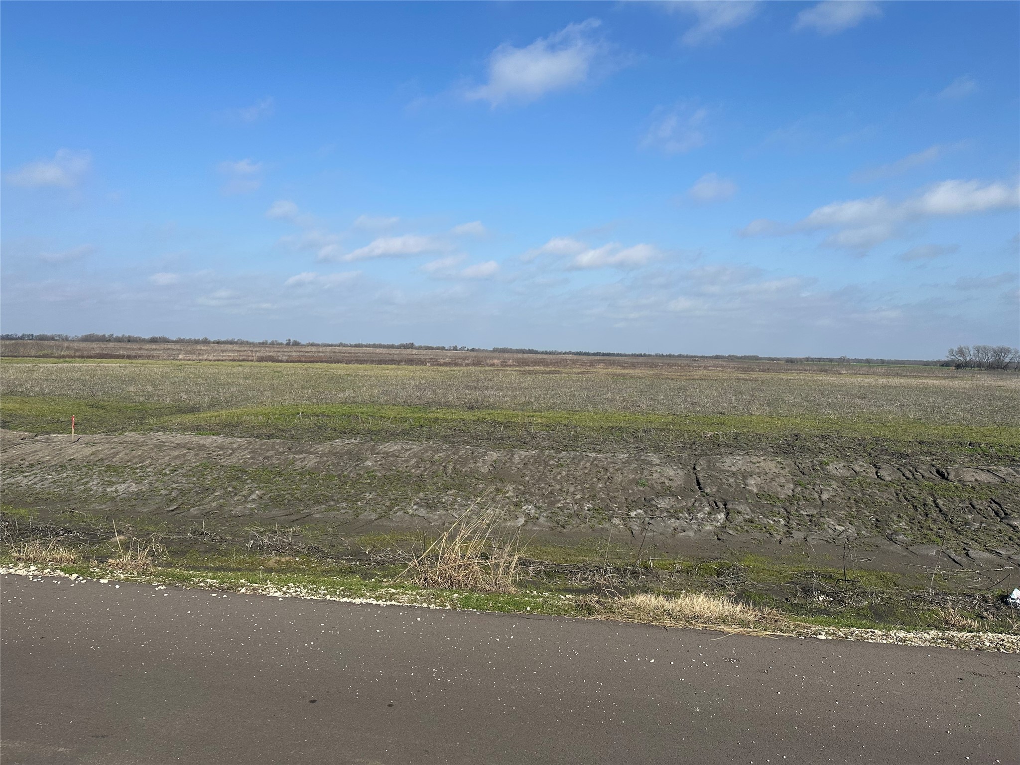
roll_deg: -0.2
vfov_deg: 56.8
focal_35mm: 24
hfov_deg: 71.6
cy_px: 382
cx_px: 510
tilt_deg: -1.9
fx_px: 707
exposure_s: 1/6211
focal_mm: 6.86
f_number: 1.78
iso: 80
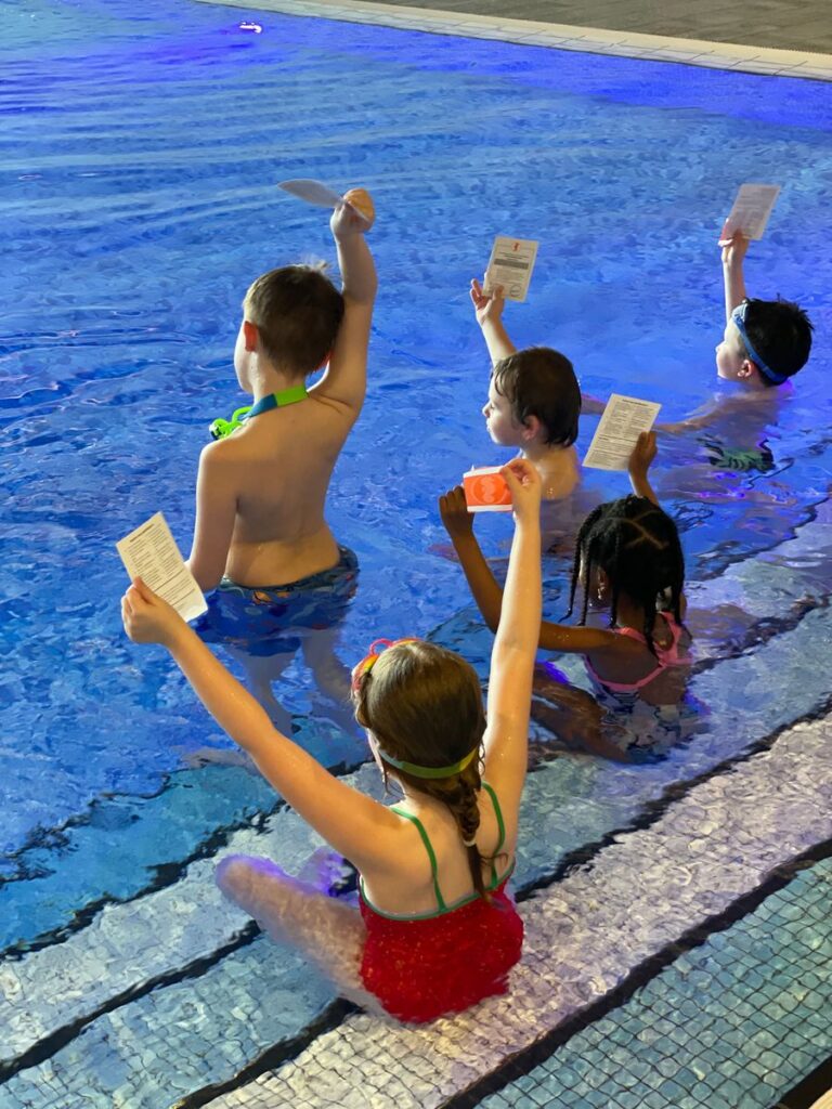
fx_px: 1666
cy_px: 554
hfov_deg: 28.0
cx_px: 416
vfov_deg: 36.8
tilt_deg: -25.2
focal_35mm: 52
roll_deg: -2.1
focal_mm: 6
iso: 200
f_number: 2
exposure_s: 1/38
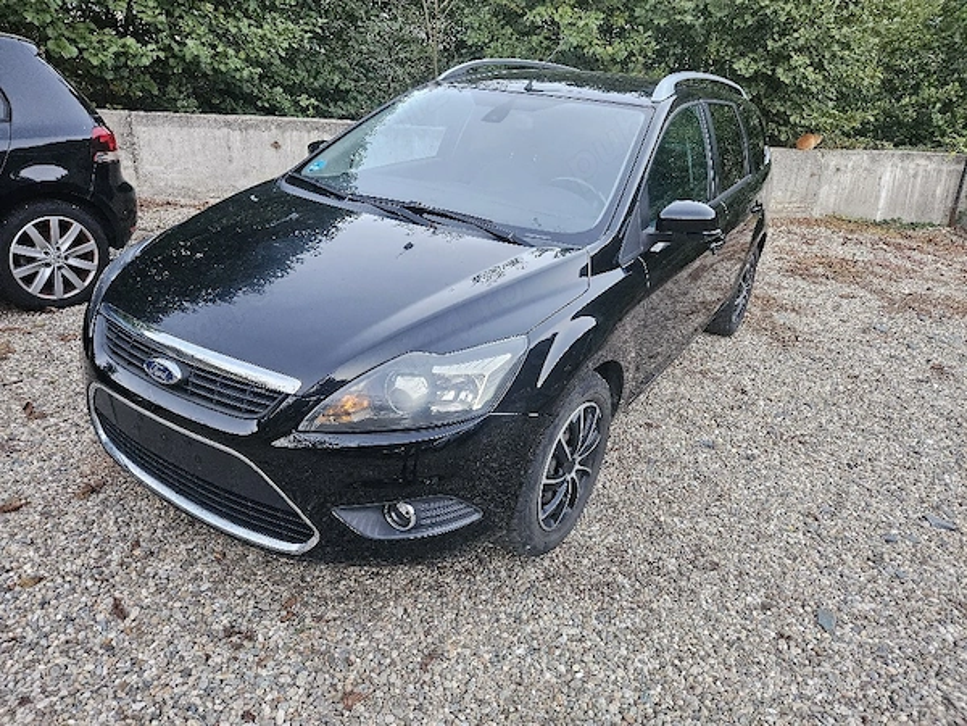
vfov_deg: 58.9
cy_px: 363
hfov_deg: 73.9
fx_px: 643
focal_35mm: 23
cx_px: 484
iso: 500
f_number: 1.8
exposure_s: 1/101
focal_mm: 5.4
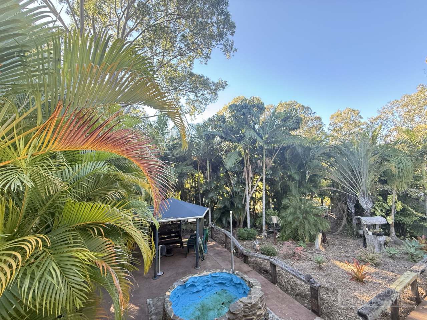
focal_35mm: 14
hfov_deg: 102.1
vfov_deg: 85.7
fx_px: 173
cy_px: 160
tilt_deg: +6.1
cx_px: 214
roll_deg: +0.2
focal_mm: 2.22
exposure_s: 1/99
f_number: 2.2
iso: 200
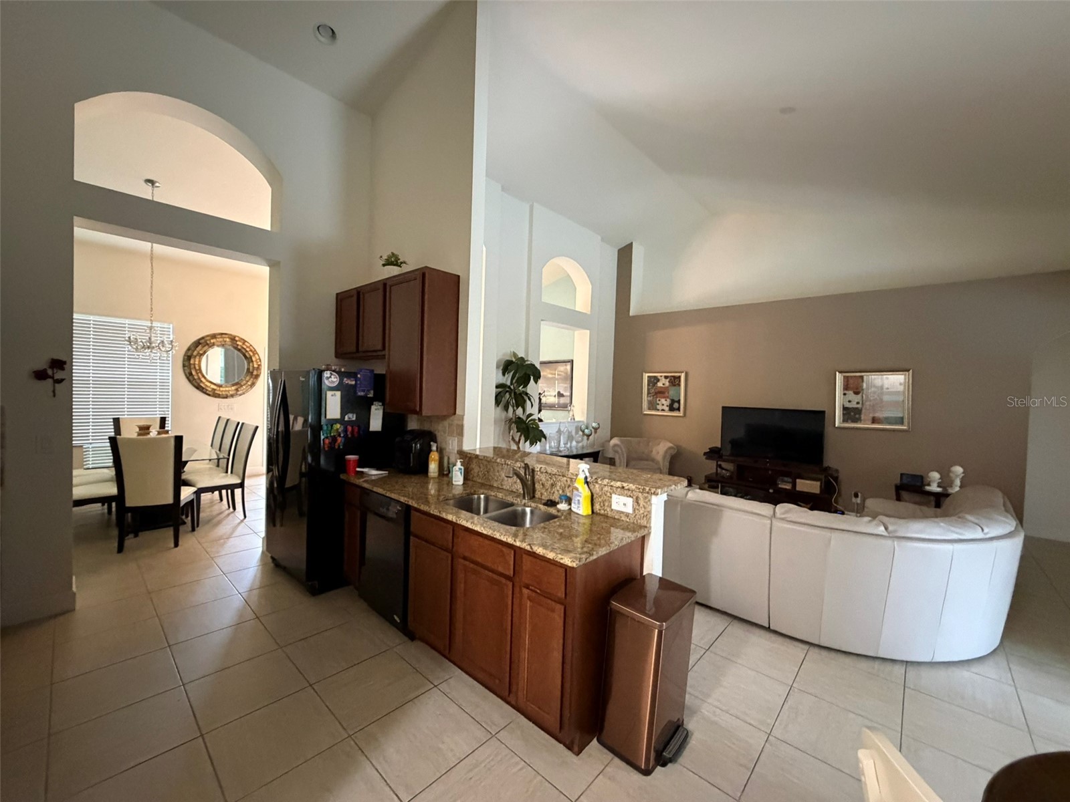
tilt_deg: -1.2
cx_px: 535
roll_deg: -1.7
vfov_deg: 85.7
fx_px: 433
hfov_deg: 102.1
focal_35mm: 14
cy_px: 401
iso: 800
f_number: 2.2
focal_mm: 2.22
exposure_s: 1/40
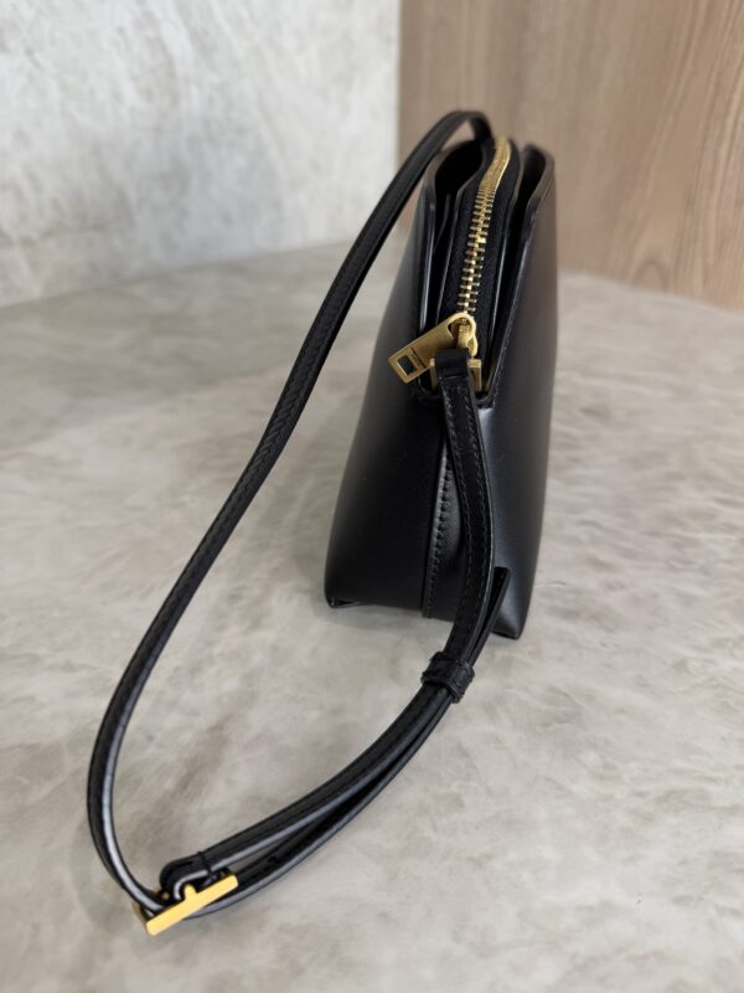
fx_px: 688
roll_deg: -1.7
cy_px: 496
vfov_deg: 71.6
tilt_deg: -31.2
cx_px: 372
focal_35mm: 24
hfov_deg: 56.8
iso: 80
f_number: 1.78
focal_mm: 6.76
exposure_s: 1/120
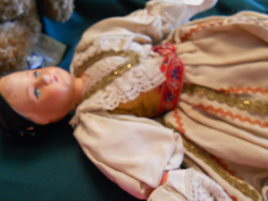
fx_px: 248
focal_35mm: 32
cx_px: 134
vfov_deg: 44.2
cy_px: 100
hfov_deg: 56.8
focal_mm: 5.8
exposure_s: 1/30
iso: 400
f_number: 3.5
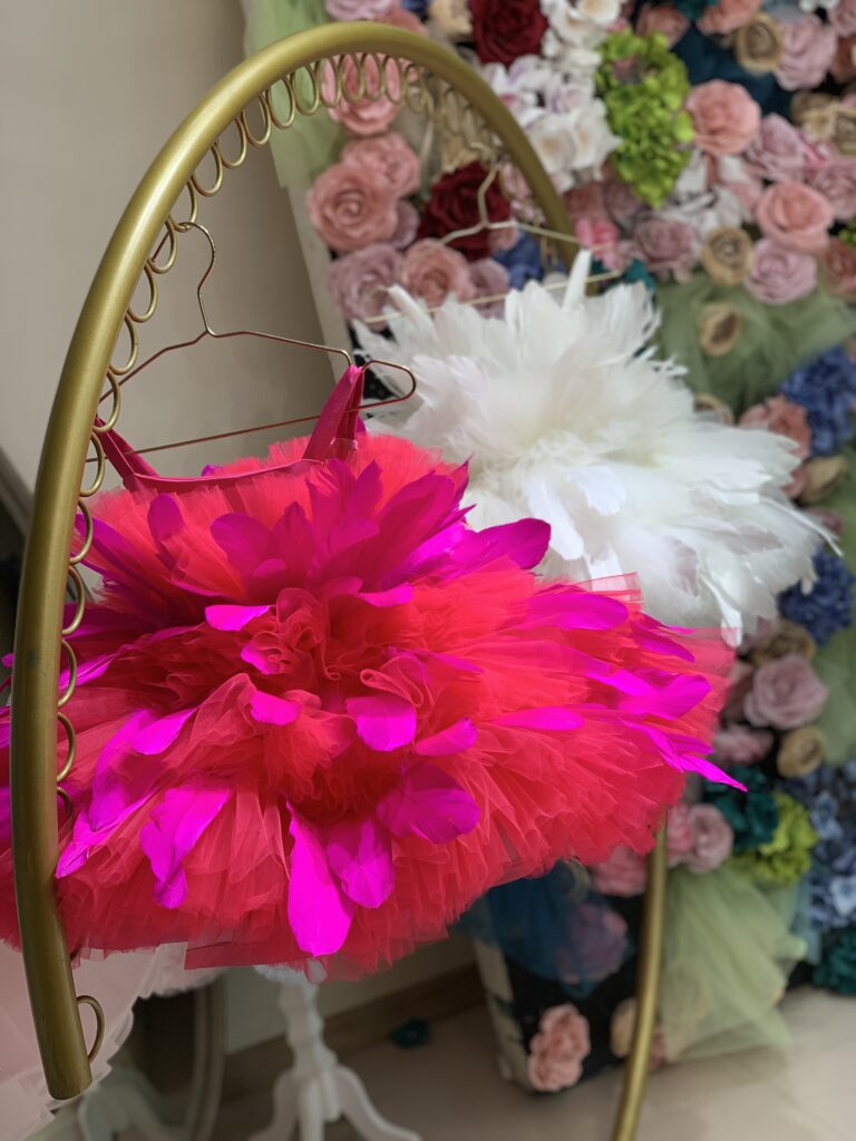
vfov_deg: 36.8
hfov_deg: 28.0
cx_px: 428
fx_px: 1715
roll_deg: +10.9
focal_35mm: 52
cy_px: 570
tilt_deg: -11.4
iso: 40
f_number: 2.4
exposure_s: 1/100
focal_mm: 6
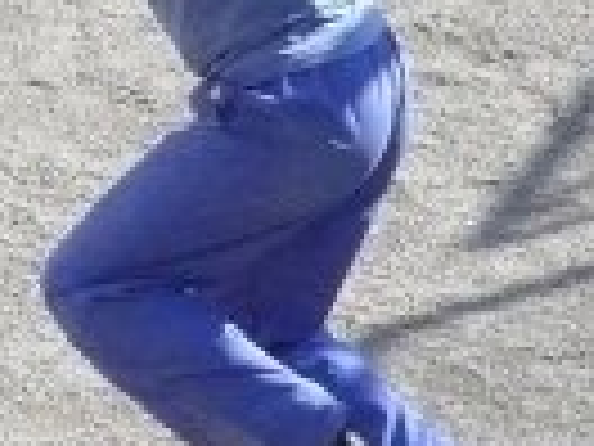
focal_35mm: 347
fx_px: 5954
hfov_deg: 5.7
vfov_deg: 4.3
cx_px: 135
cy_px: 167
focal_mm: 12
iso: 400
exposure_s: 1/500
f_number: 7.1
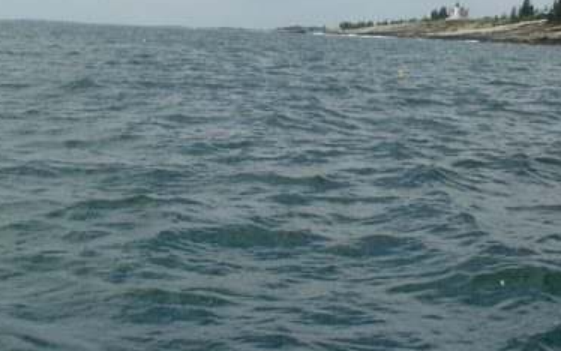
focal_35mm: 69
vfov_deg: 18.5
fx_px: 1055
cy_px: 15
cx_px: 398
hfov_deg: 29.4
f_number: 6.7
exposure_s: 1/413
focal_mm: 5.8
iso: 50
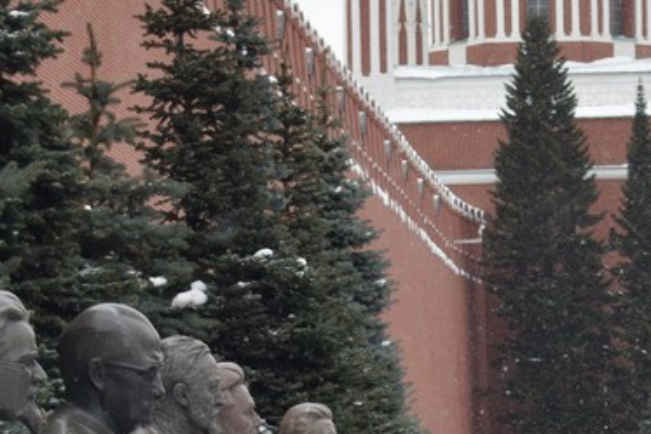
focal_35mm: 255
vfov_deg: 5.4
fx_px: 4605
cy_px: 530
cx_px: 508
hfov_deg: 8.1
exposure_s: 1/160
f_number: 6.3
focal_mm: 55
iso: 400
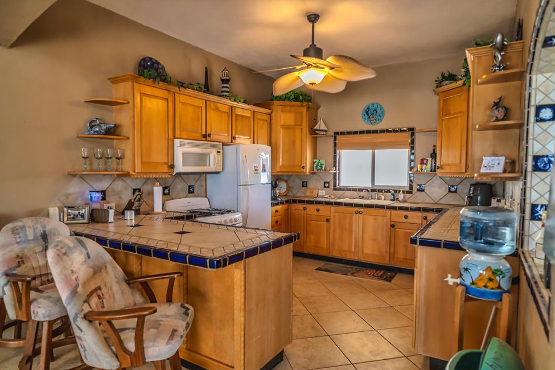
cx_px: 271
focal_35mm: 21
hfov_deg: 81.2
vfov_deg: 59.5
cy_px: 187
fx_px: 324
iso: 400
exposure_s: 1/125
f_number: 2.8
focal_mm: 20
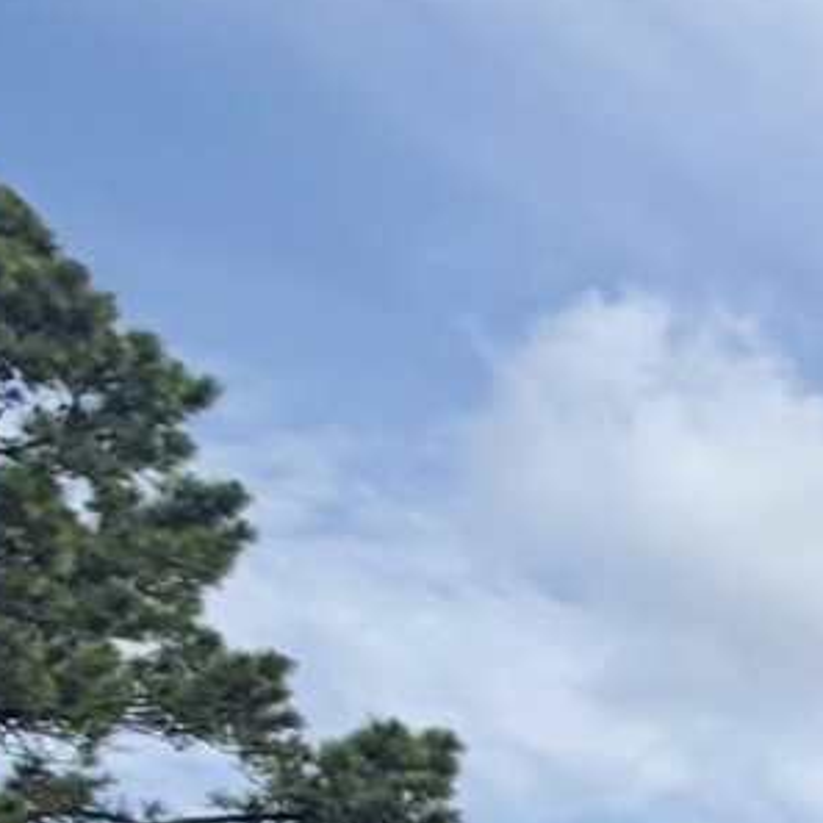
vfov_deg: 12.0
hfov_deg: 9.8
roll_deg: +2.2
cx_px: 2577
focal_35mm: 128
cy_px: 1710
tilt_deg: +0.3
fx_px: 3443
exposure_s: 1/1613
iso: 20
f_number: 2.2
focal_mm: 2.22
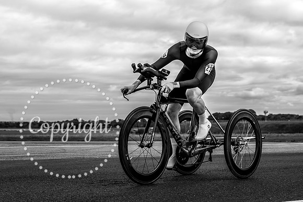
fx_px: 577
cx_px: 166
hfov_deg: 29.4
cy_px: 129
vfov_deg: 19.8
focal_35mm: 69
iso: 100
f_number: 3.5
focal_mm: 39
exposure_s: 1/1000
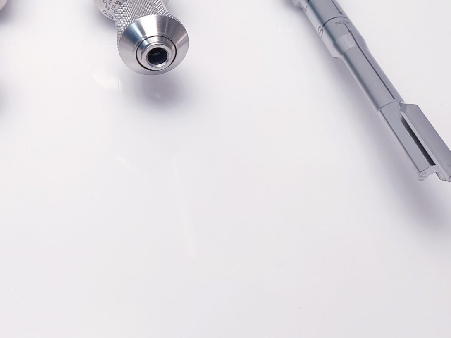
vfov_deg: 23.0
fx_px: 795
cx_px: 35
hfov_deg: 30.1
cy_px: -8
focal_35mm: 61
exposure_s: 1/50
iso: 64
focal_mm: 4.3
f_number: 2.4
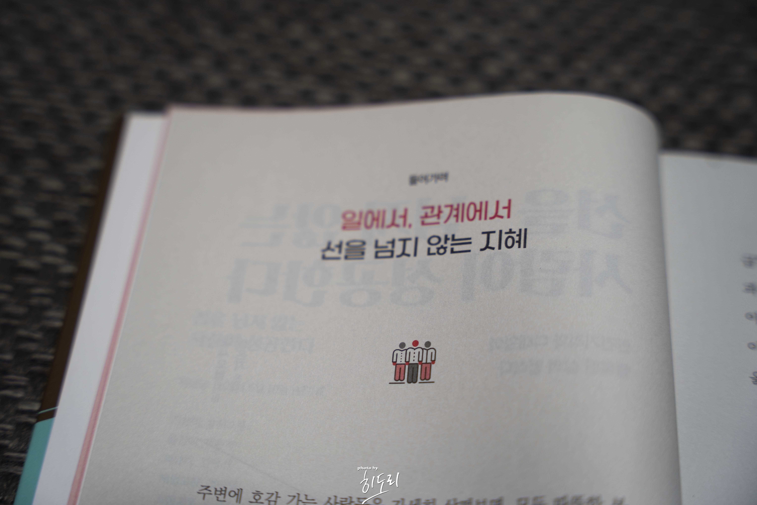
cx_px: 378
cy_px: 252
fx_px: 1262
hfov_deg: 33.4
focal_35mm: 60
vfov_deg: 22.6
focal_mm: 60
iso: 160
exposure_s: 1/60
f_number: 2.8
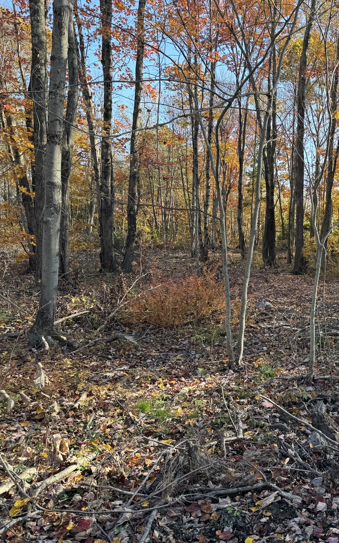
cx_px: 367
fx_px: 547
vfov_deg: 52.7
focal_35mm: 37
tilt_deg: -1.8
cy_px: 259
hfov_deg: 30.9
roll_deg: -0.2
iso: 80
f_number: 1.78
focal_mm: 6.76
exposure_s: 1/615
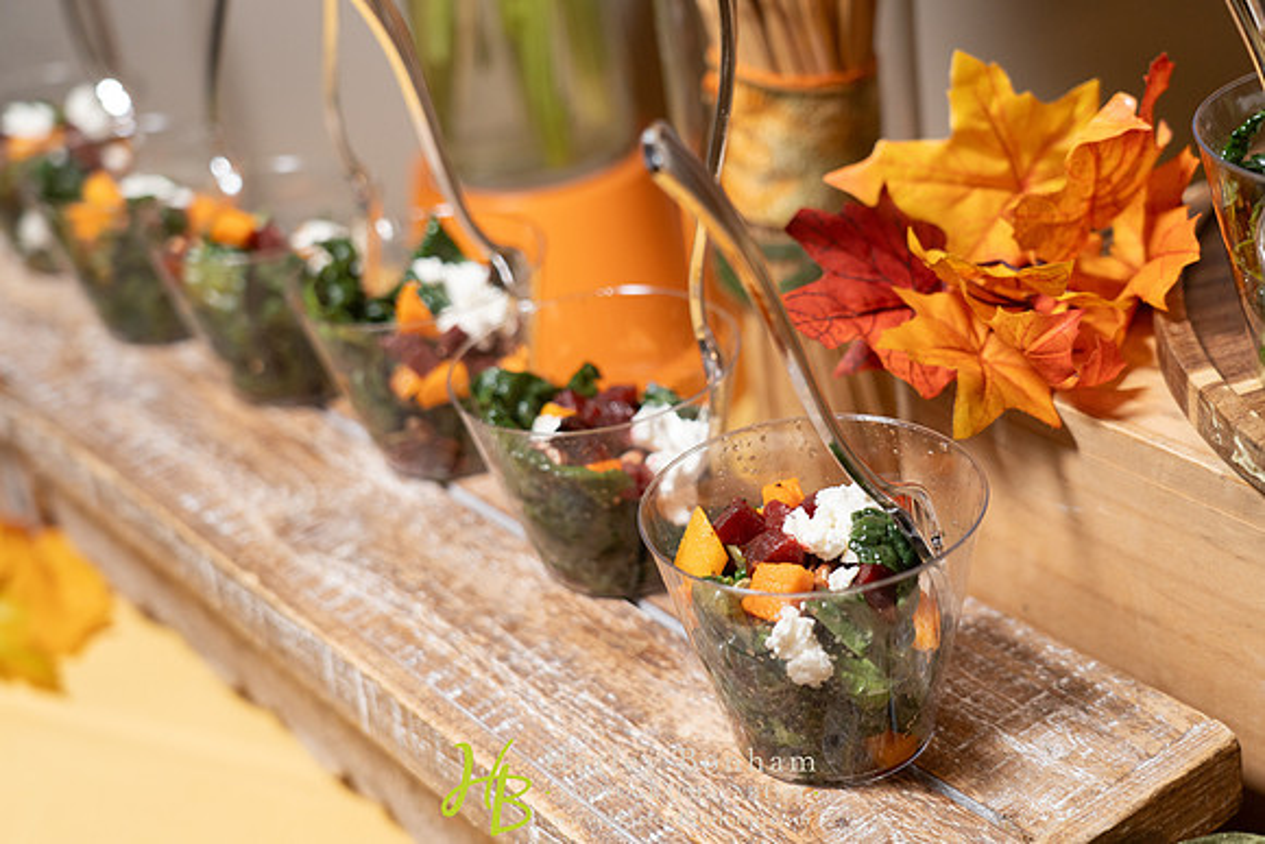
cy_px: 422
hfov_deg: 35.6
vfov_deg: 24.2
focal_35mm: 56
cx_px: 632
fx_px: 1968
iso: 1250
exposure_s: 1/125
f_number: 4
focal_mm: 56
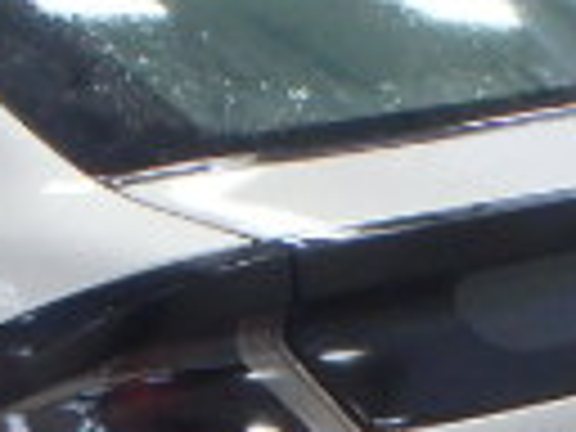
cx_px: -212
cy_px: 500
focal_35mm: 140
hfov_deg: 13.5
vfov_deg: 10.4
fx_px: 2330
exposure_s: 1/50
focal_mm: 5
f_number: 3.9
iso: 800
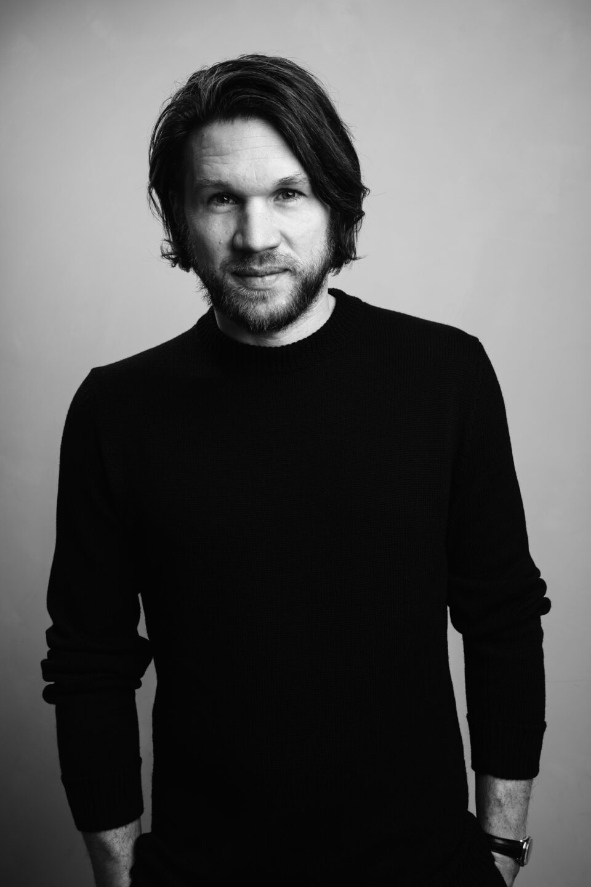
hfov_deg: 27.0
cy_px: 444
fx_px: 1231
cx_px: 296
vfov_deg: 39.6
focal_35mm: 50
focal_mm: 50
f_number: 10
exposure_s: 1/160
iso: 200
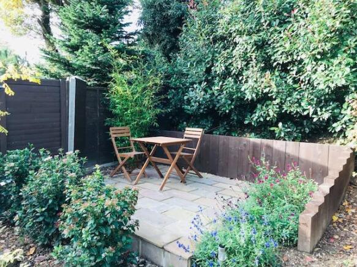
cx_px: 178
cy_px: 134
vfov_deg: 49.7
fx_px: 289
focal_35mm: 28
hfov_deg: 63.5
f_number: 1.8
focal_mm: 3.99
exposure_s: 1/100
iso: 20
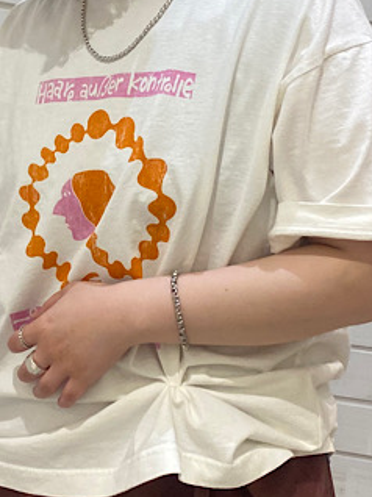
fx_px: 646
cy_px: 334
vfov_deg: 41.5
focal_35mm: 45
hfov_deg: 31.7
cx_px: 109
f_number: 1.8
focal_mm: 4.25
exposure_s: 1/100
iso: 100
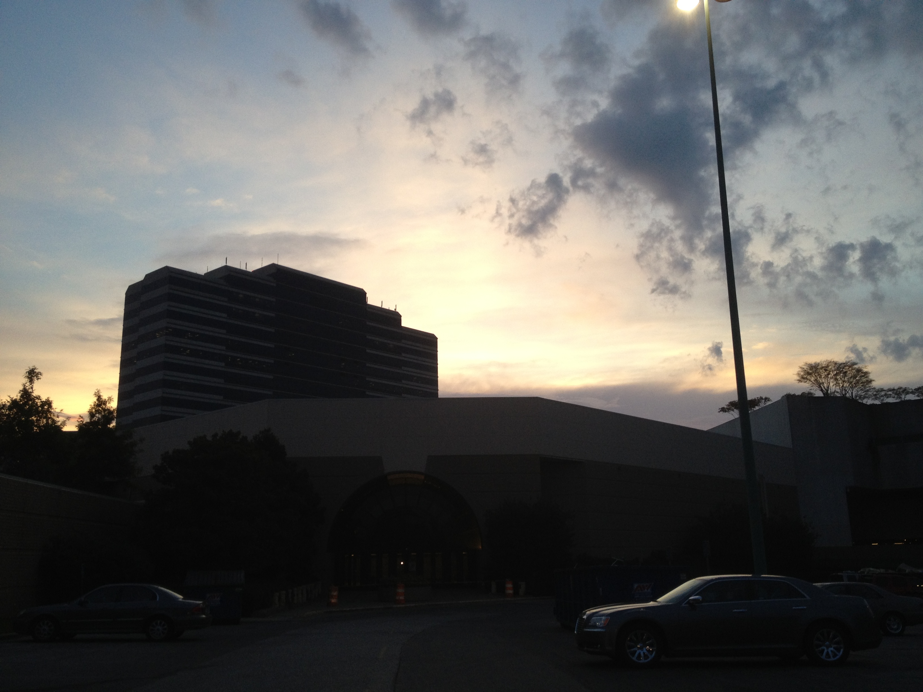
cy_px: 346
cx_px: 462
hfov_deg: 52.6
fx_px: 933
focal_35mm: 35
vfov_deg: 40.7
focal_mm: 4.28
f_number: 2.4
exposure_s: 1/120
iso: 100
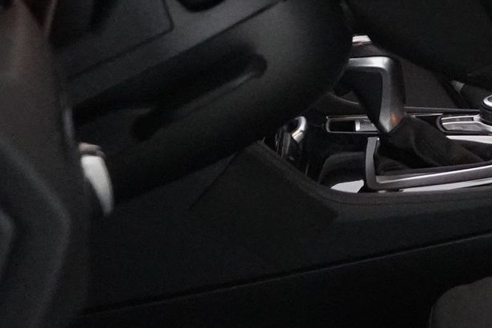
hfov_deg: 16.8
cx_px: 920
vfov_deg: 13.6
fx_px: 1339
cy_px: -54
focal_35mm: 98
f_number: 3.5
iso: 6400
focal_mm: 16
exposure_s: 1/125
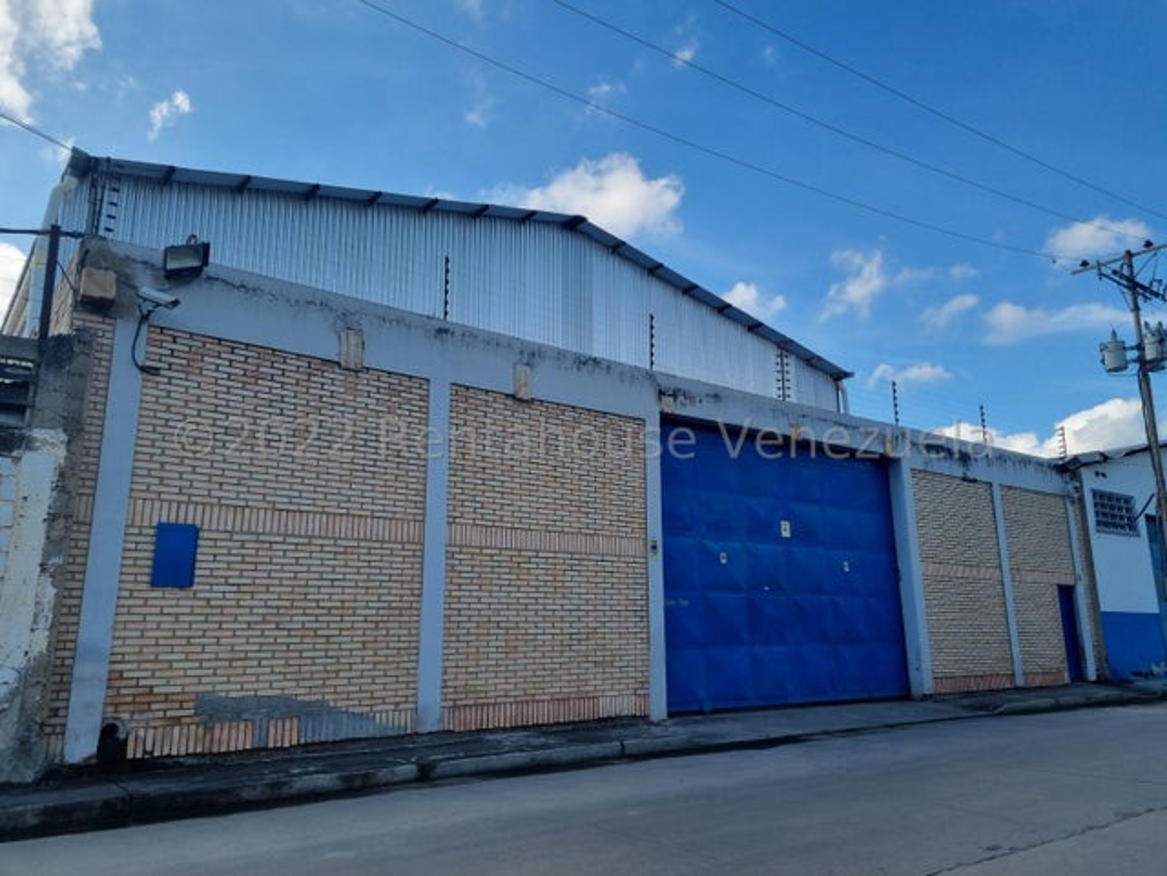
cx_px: 584
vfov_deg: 53.1
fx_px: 877
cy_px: 438
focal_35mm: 26
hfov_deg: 67.3
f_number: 1.8
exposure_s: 1/1536
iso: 50
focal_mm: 5.4
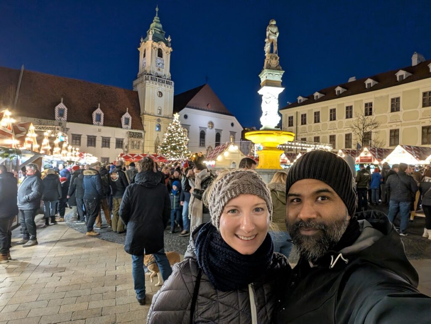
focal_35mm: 21
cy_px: 162
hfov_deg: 79.0
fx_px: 261
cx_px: 216
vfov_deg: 63.4
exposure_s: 1/20
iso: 243
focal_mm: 2.74
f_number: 2.2
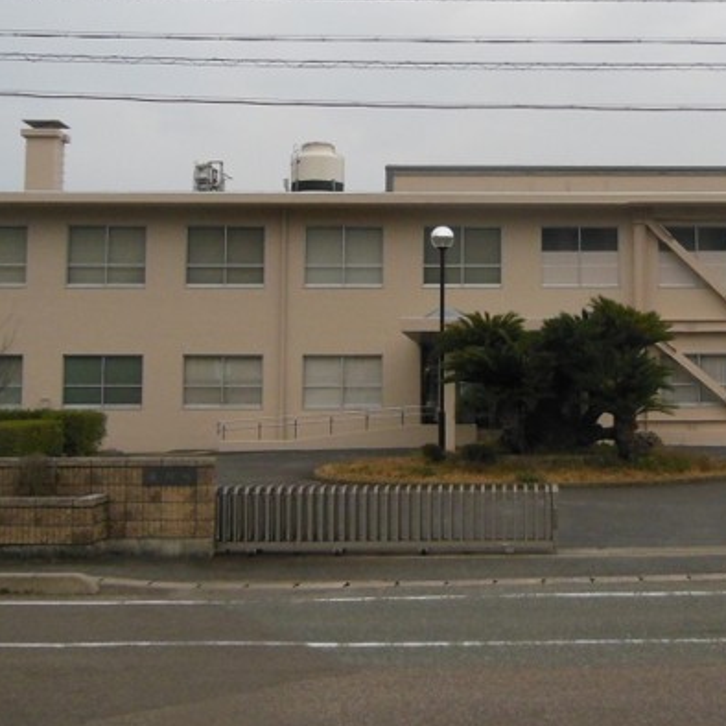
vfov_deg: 28.0
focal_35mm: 61
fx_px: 1447
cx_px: 544
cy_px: 262
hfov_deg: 27.8
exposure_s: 1/200
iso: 400
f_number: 3.9
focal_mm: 6
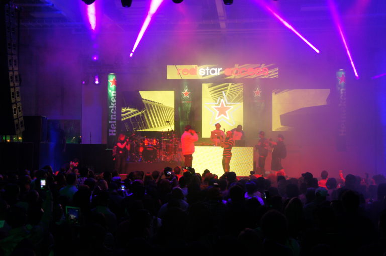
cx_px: 193
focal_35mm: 45
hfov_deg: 43.6
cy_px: 128
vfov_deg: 29.8
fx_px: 482
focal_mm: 30
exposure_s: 1/50
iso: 500
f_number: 4
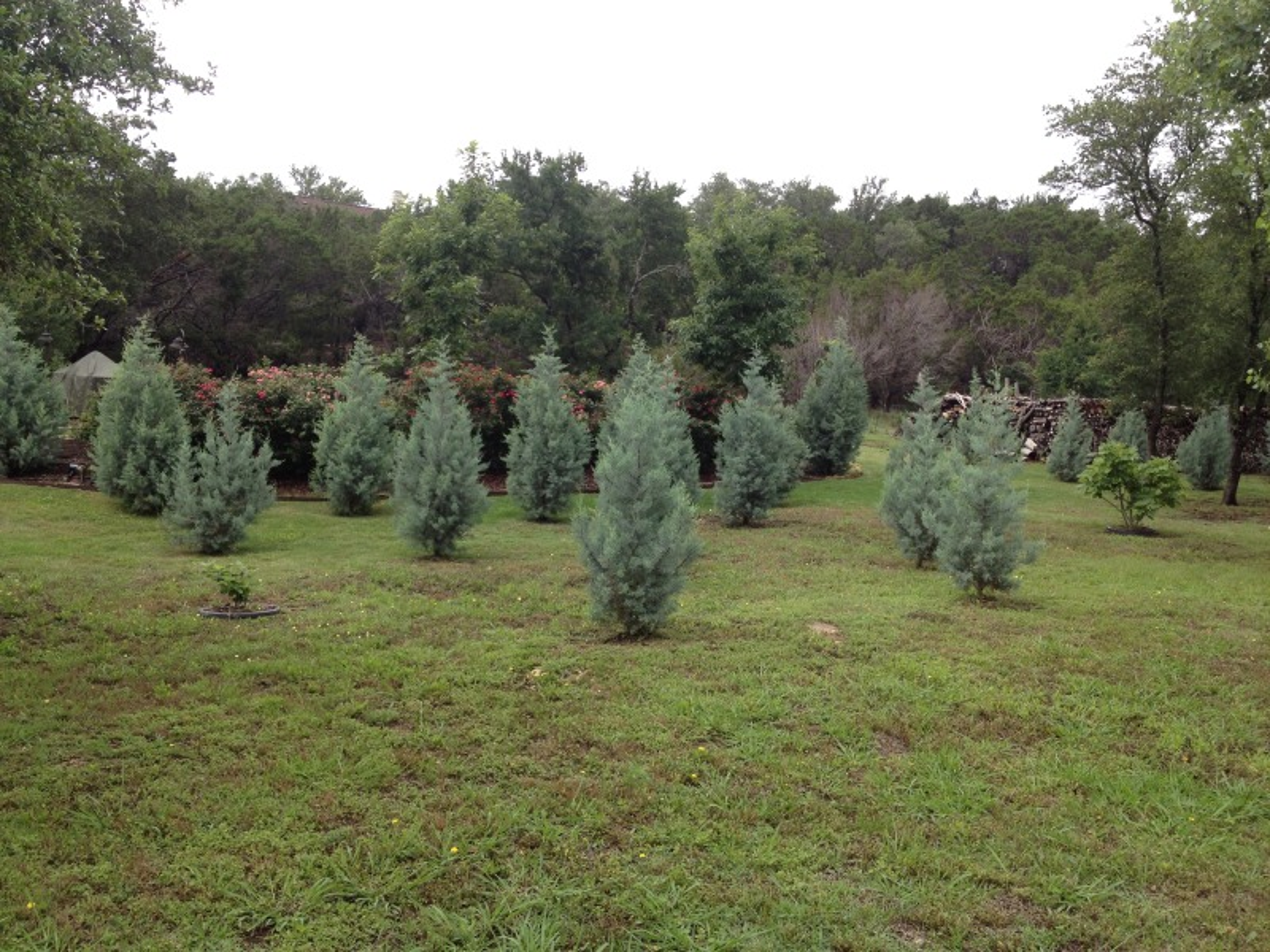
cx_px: 635
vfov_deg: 40.7
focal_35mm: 35
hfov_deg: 52.6
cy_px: 476
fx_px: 1284
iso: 50
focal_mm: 4.28
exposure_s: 1/292
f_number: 2.4
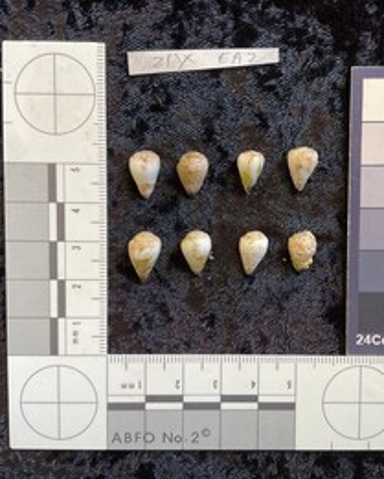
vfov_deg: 47.9
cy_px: 240
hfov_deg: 38.9
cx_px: 244
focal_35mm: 38
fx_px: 540
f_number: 1.8
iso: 50
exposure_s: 1/50
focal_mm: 3
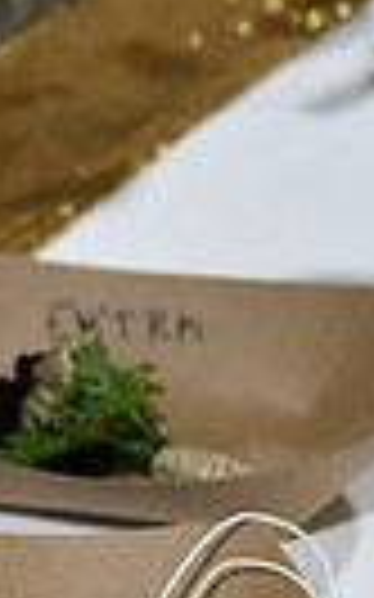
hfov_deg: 6.1
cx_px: -541
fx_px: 3367
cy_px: 569
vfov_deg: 10.1
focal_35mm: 206
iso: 1000
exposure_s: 1/400
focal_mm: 31
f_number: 2.8
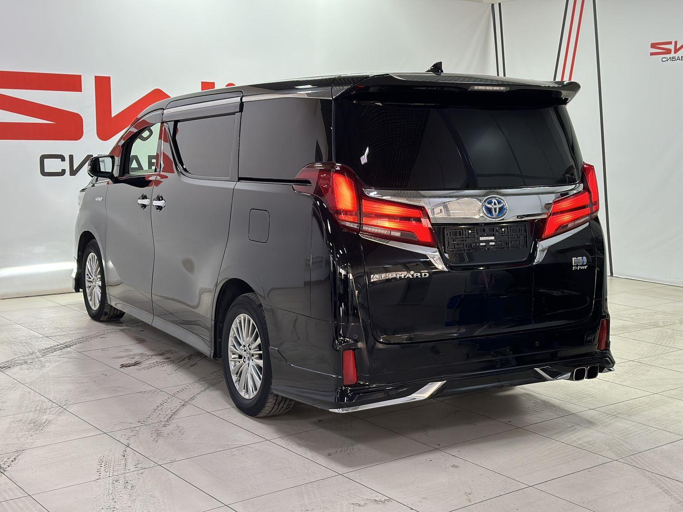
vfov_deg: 30.3
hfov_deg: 39.7
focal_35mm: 48
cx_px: 342
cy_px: 256
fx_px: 947
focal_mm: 6.86
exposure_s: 1/100
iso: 160
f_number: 1.78
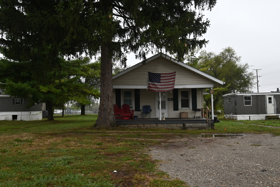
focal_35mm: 30
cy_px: 94
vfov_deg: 43.6
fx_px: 233
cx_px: 140
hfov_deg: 61.9
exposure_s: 1/250
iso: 360
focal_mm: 20
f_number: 5.6
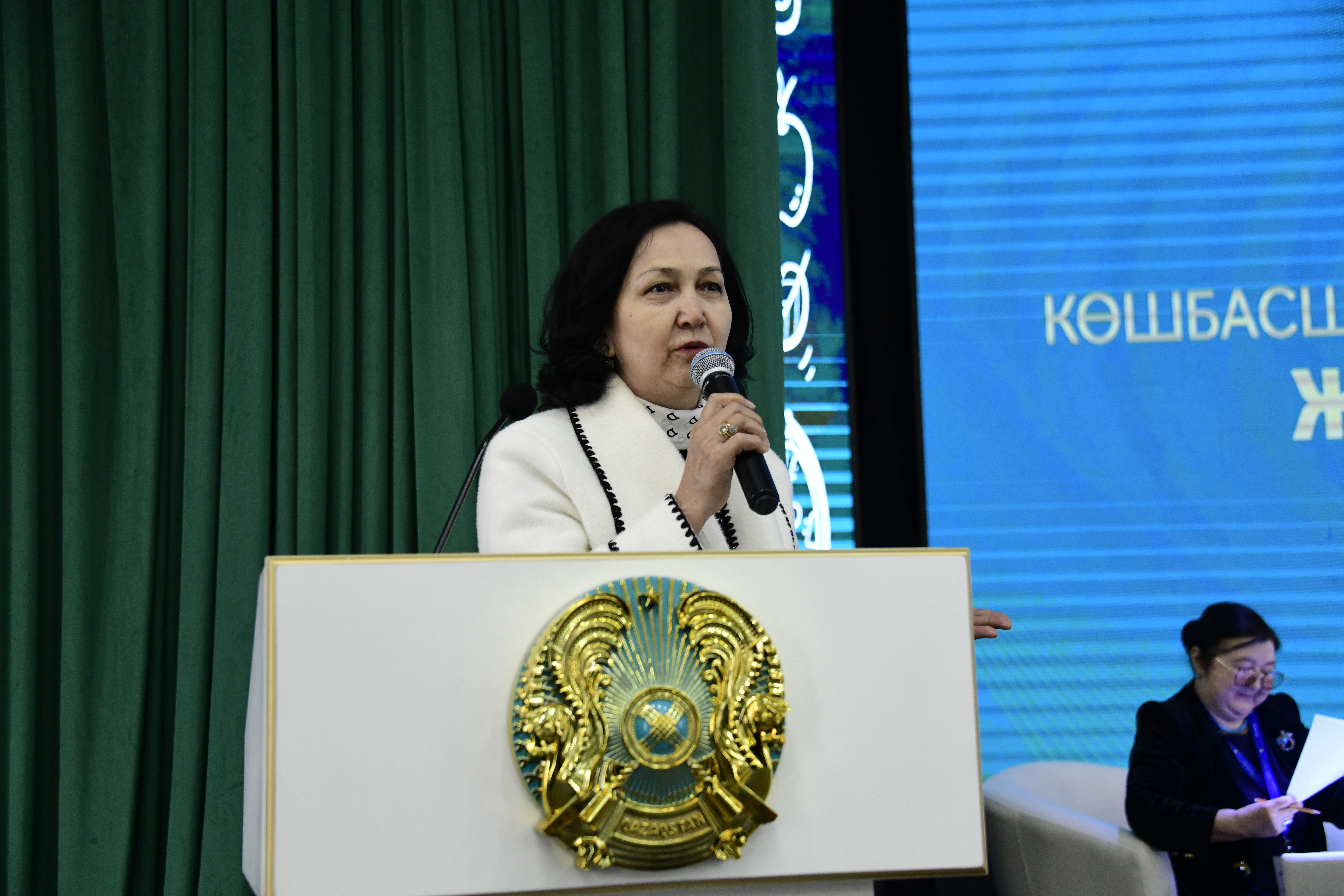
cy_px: 448
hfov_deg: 36.2
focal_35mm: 55
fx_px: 2053
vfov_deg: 24.6
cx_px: 672
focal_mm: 55
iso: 2500
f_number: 5
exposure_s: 1/200
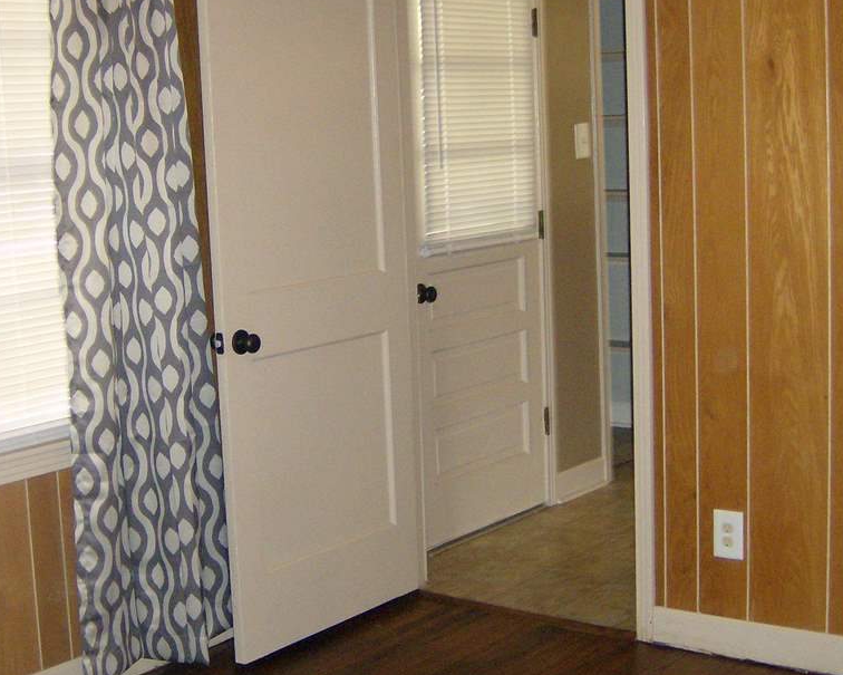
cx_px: 424
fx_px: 1472
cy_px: 311
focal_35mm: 59
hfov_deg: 32.0
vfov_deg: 25.8
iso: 200
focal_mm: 6
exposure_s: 1/60
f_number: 2.8
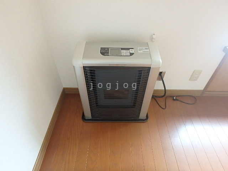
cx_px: 114
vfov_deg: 63.4
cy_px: 86
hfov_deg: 79.0
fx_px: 138
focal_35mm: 21
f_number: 3.5
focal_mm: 3.7
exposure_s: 1/30
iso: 800
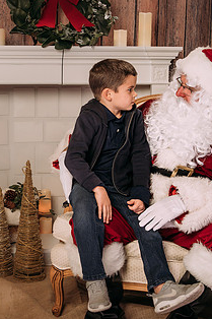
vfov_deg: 27.7
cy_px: 182
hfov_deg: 18.5
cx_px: 38
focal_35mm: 73
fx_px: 645
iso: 100
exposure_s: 1/100
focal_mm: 35
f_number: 5.6
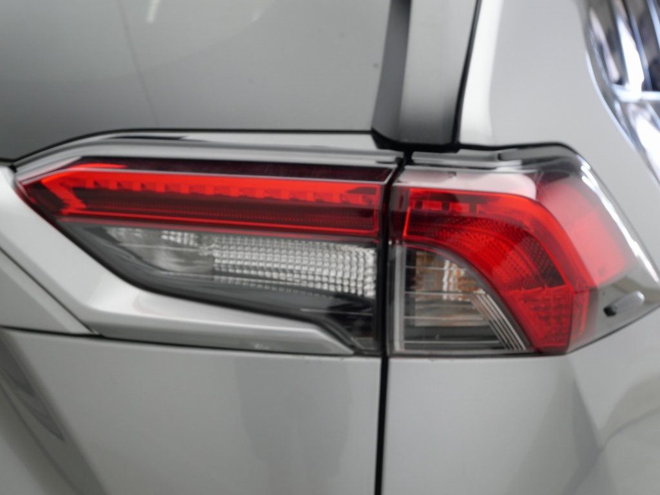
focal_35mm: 54
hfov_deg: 35.5
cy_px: 248
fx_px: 1030
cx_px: 330
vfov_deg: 27.0
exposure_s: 1/60
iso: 800
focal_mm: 27
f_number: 5.3
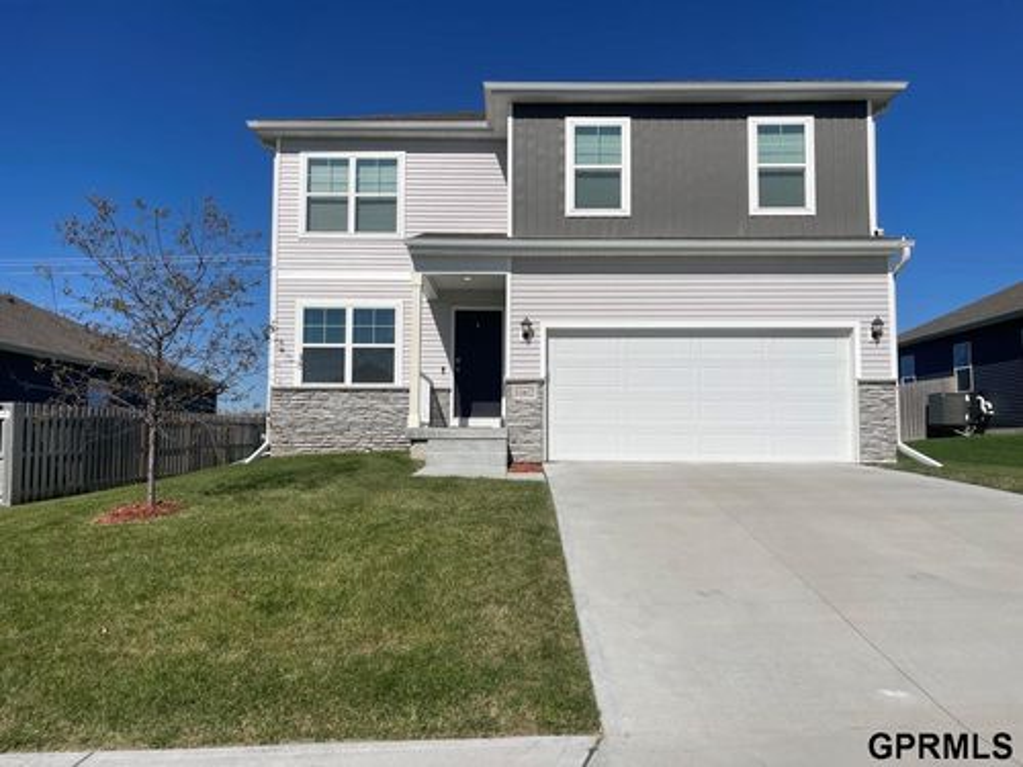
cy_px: 384
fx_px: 739
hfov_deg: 69.4
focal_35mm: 25
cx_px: 512
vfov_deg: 54.9
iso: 32
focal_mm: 5.1
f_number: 1.6
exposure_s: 1/10989
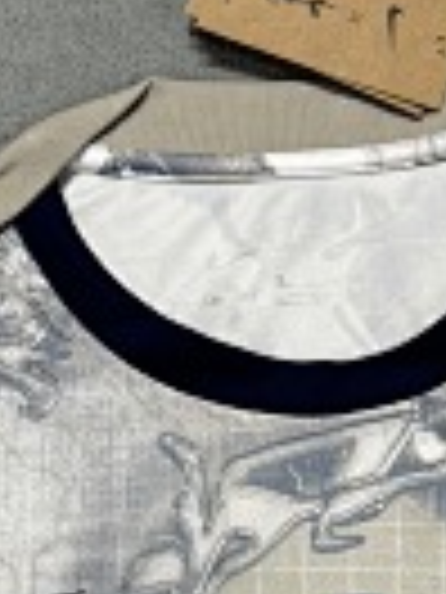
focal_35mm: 146
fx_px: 2508
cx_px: 302
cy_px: 940
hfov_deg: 10.2
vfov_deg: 12.7
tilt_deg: -76.2
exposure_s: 1/50
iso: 125
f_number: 1.78
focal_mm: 6.76
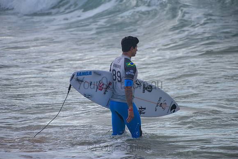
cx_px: 119
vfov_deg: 2.8
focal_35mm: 500
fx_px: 3306
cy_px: 80
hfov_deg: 4.1
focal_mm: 500
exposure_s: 1/800
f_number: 5.6
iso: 125
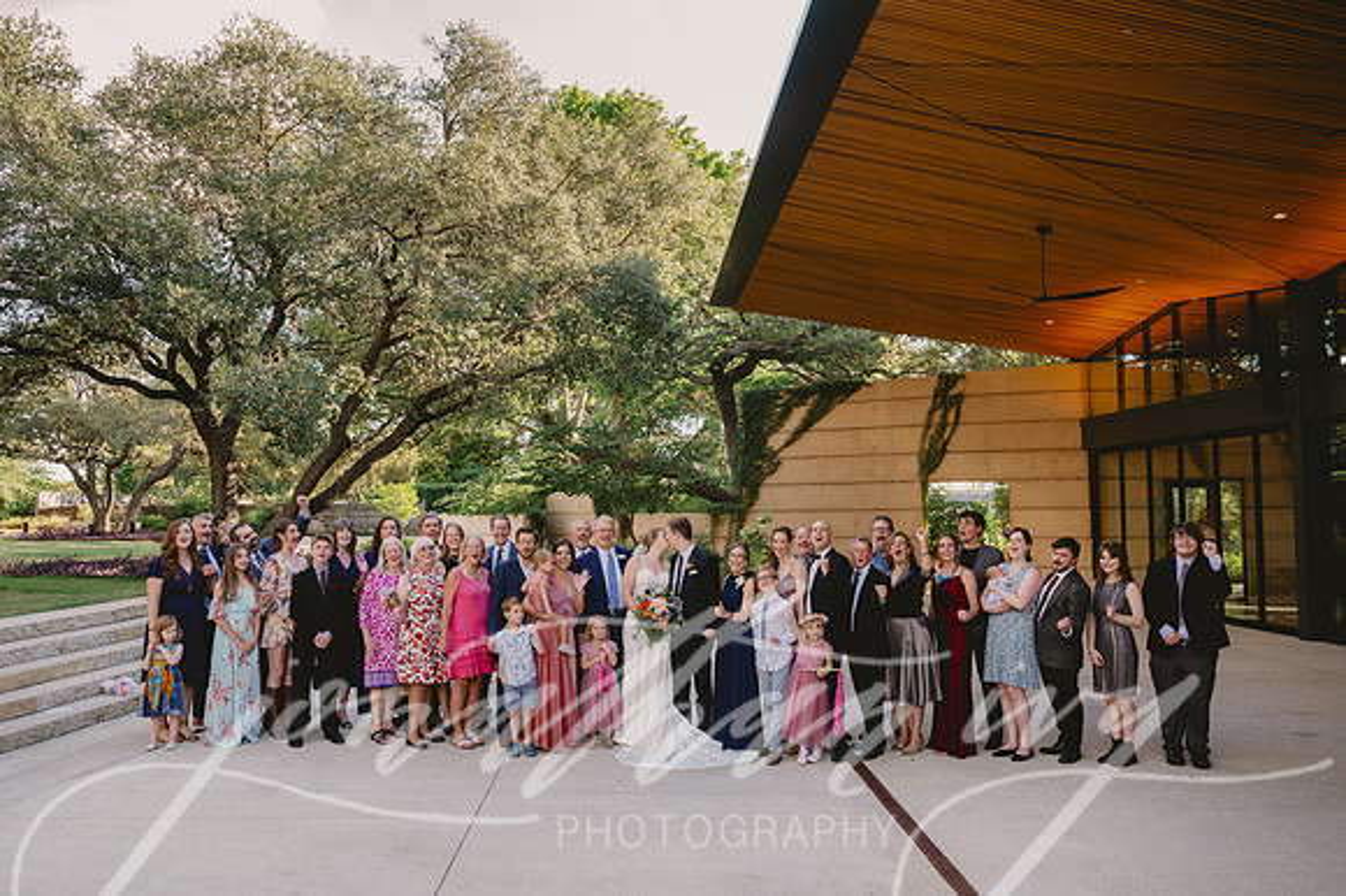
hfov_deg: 63.7
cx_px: 673
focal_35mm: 29
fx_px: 1084
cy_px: 448
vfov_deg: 44.9
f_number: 4.5
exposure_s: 1/500
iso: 800
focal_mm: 29
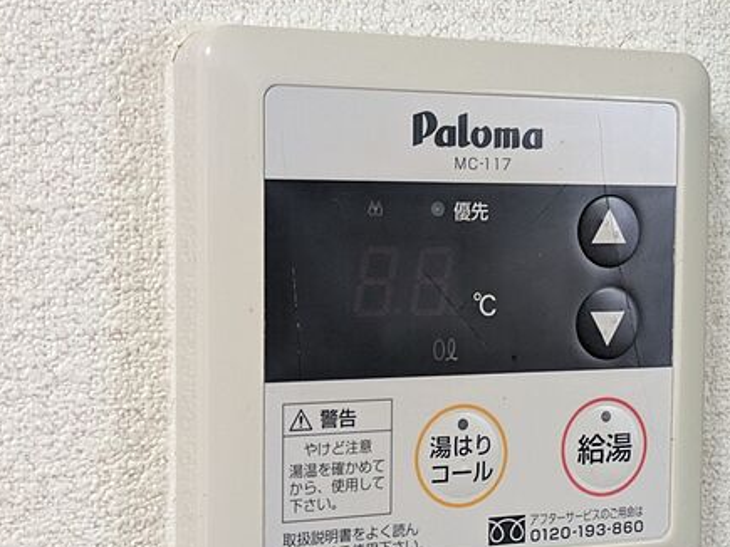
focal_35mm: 75
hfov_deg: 25.9
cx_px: 445
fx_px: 1581
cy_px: 329
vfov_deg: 19.6
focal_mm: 5.43
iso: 310
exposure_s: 1/40
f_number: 1.89
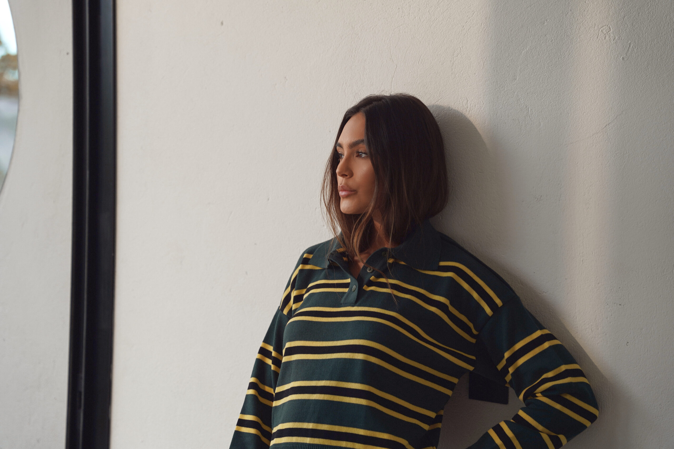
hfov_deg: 32.8
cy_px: 224
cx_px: 337
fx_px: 1144
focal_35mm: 61
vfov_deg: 22.2
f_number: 2.8
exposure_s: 1/200
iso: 125
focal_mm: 61.1
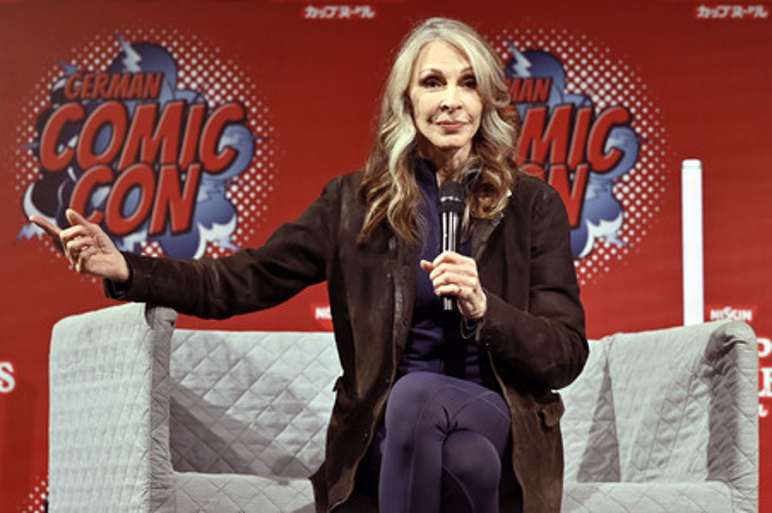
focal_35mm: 110
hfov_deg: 18.6
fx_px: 2357
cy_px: 256
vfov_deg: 12.4
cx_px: 386
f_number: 2.8
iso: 1000
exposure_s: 1/400
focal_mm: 110
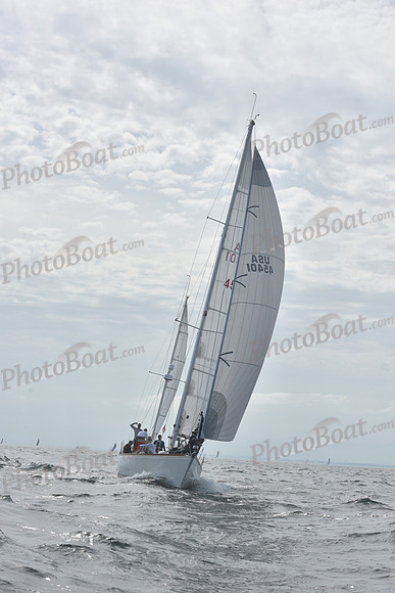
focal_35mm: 70
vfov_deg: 28.8
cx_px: 198
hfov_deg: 19.5
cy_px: 296
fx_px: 1151
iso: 200
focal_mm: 70
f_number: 10
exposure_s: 1/800
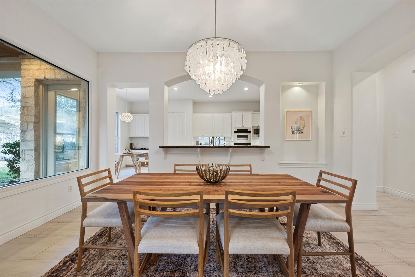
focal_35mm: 14
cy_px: 138
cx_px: 208
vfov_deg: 81.2
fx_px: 161
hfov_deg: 104.3
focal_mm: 14
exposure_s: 1.6
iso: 250
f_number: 8
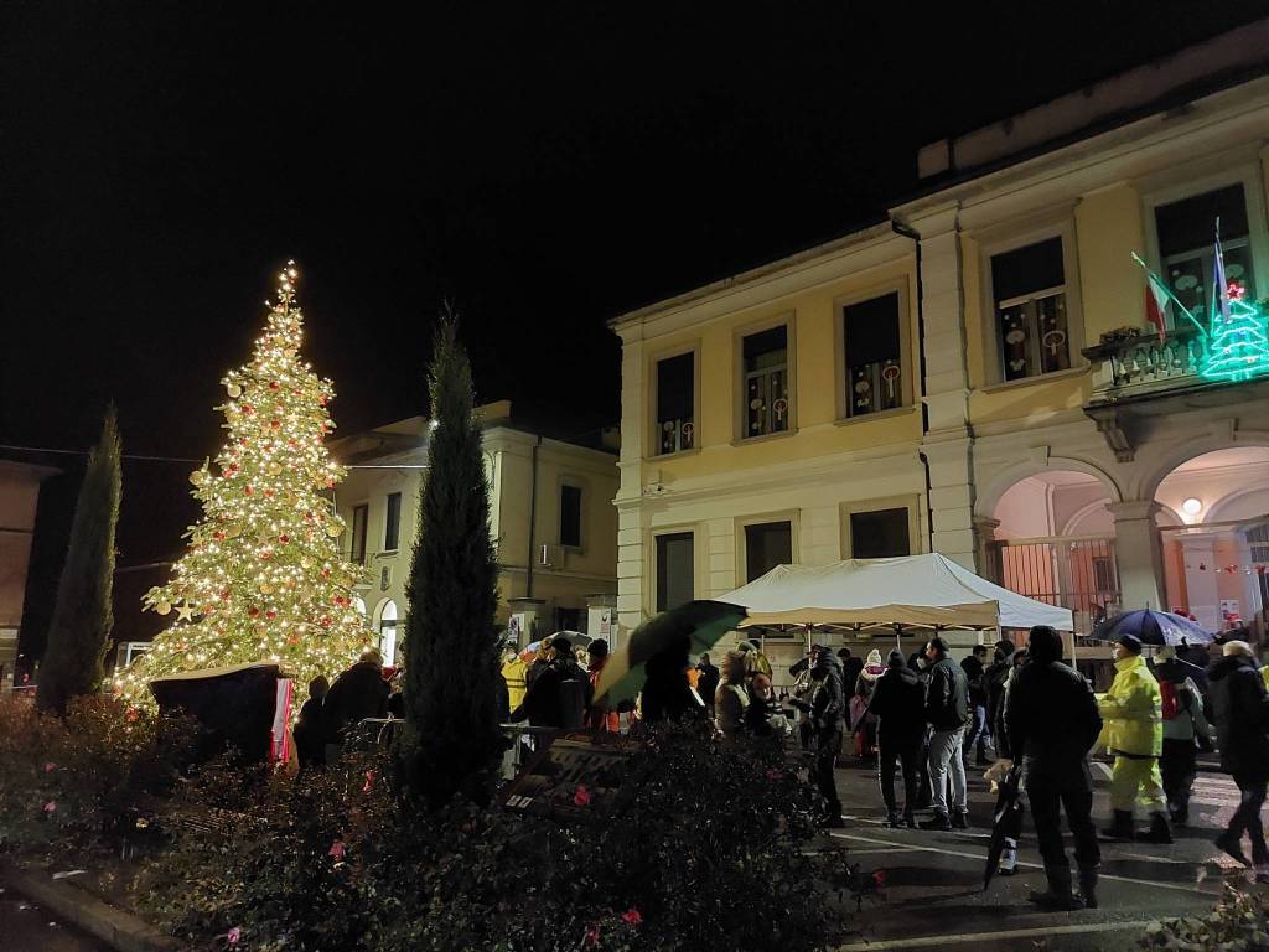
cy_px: 476
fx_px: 880
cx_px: 634
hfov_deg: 71.6
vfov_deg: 56.8
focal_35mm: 24
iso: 2000
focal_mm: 5.23
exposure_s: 1/25
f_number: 1.8
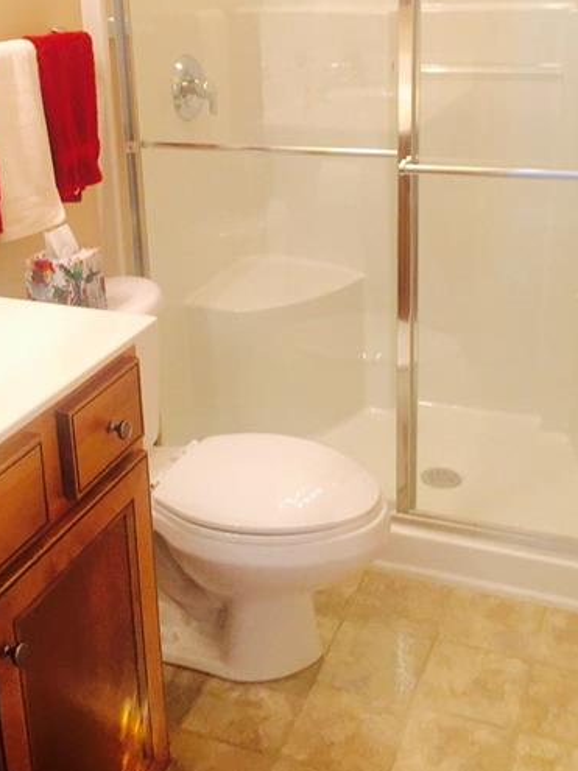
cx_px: 282
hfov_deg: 32.2
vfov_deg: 41.6
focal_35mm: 45
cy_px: 259
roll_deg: +0.7
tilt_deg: -17.4
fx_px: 1002
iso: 100
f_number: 2.2
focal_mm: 4.15
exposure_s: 1/30
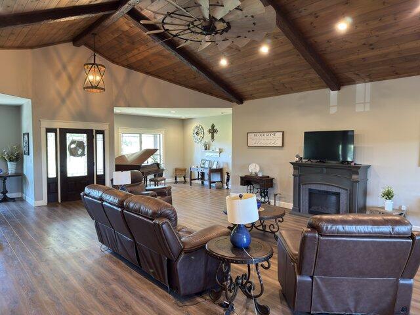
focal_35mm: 24
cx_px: 210
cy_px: 158
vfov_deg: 56.8
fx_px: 291
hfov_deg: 71.6
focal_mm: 6.76
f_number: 1.78
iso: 200
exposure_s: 1/40
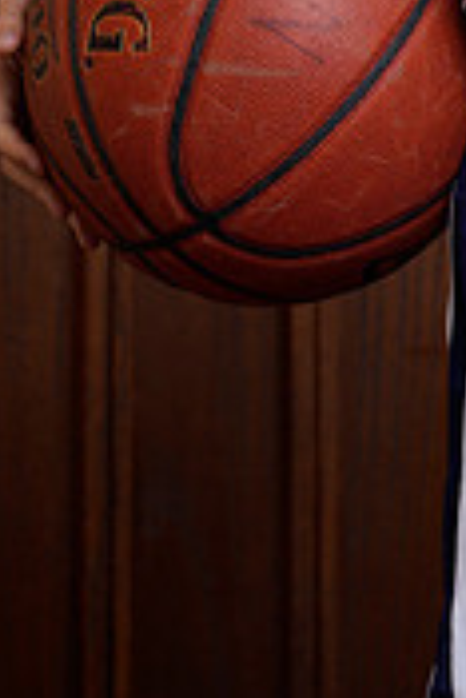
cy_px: -423
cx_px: 685
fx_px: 5445
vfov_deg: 7.2
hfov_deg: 4.9
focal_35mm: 281
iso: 200
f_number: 5.6
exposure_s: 1/250
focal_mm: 85
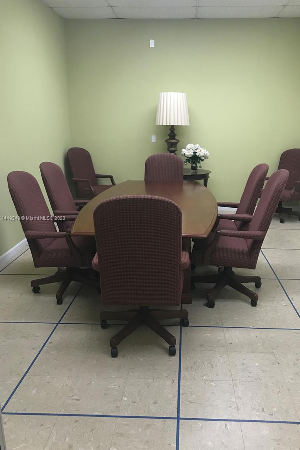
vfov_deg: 61.9
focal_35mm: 30
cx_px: 168
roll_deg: +0.4
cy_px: 219
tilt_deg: -13.6
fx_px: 375
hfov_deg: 43.5
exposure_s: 1/15
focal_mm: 3.99
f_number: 1.8
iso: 50
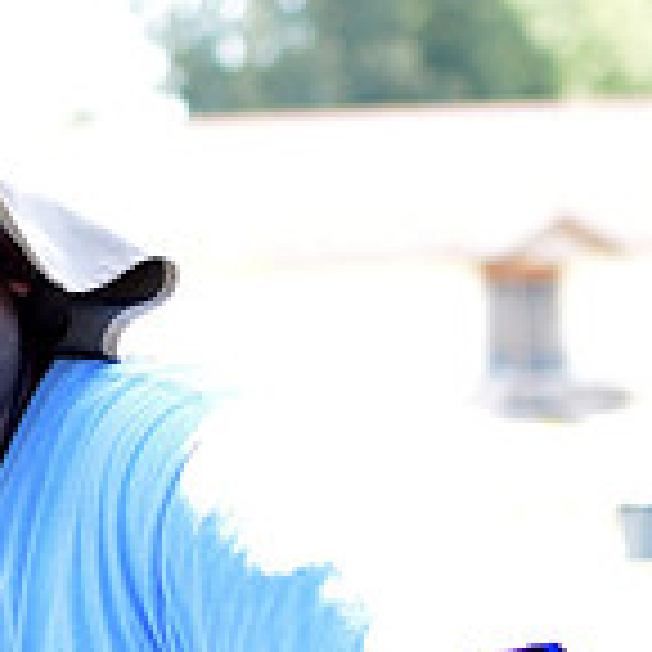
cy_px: 308
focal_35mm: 179
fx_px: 3808
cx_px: -328
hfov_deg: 9.5
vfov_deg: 9.8
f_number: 2.2
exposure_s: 1/320
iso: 160
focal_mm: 35
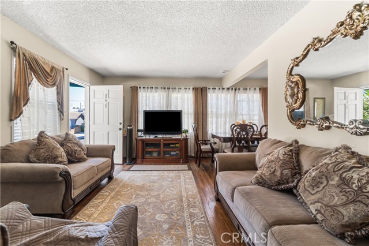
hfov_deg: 100.4
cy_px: 123
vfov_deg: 77.3
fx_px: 154
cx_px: 184
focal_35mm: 15
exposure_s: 1/13
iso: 320
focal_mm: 10
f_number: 7.1
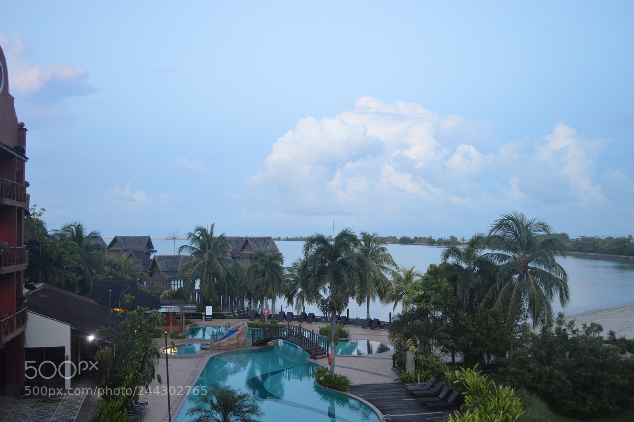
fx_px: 581
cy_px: 211
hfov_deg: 57.3
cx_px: 317
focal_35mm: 33
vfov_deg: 39.9
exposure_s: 1/30
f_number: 3.8
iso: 900
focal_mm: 22
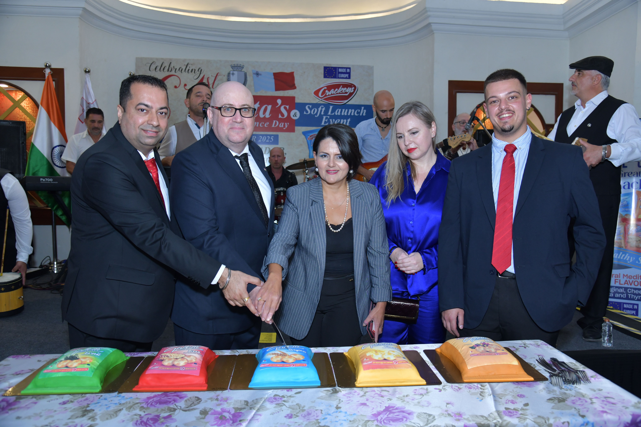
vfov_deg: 43.6
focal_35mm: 30
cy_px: 214
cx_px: 320
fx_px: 534
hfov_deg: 61.9
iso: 640
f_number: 5
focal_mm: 30
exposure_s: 1/160
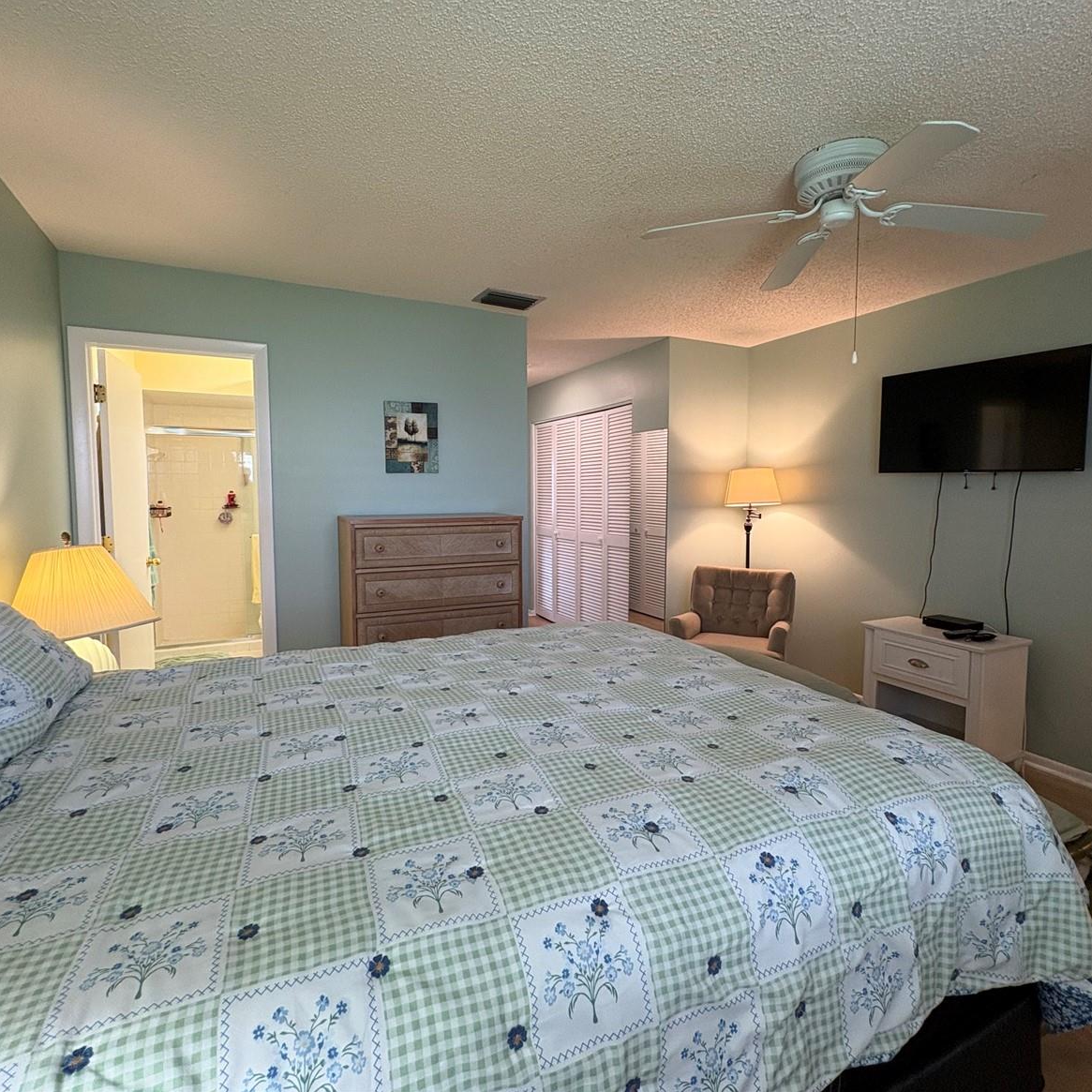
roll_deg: +1.2
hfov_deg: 84.0
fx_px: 607
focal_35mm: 17
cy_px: 531
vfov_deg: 83.9
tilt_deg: -3.2
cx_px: 536
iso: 160
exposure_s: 1/60
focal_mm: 2.22
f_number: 2.2
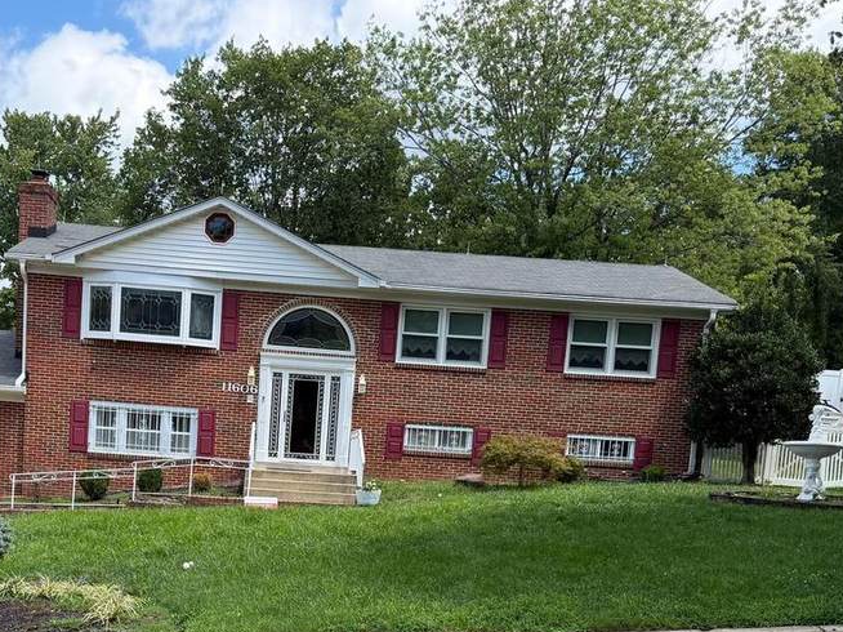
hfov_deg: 40.1
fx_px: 1144
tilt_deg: -5.8
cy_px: 577
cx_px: 299
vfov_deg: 29.5
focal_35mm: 47
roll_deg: -3.8
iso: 100
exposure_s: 1/2525
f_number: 1.78
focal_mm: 6.76
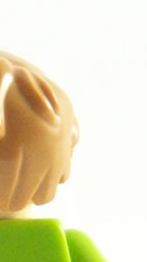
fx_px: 3417
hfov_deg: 2.5
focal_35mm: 493
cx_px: 3
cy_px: 298
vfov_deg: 4.4
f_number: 3.6
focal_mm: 19.4
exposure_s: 1/60
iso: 400
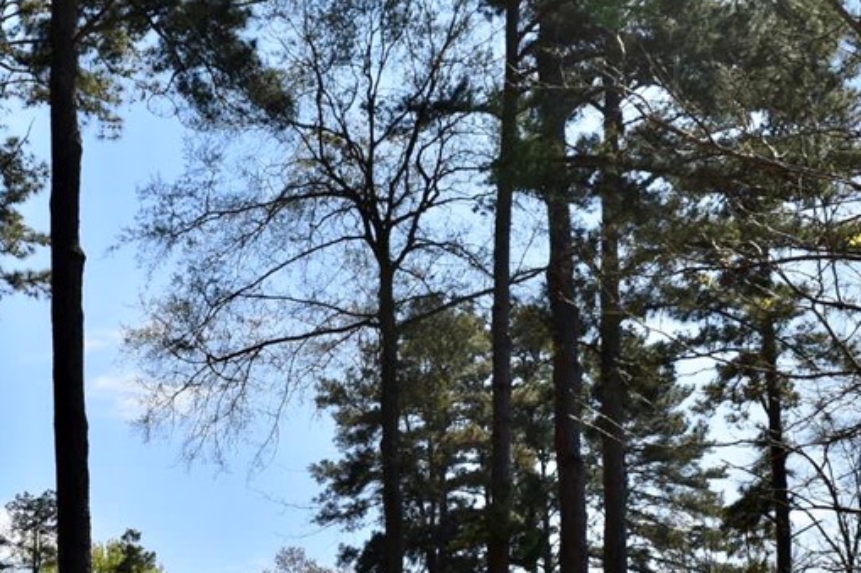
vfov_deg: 16.7
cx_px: 266
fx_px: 1914
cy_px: 571
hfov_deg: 25.2
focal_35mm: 80
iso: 100
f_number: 11
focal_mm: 25
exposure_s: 1/200
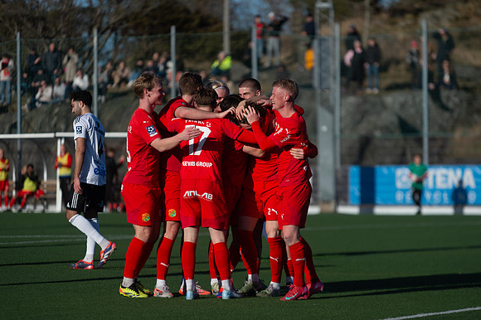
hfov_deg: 10.3
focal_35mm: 200
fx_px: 2671
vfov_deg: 6.9
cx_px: 240
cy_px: 160
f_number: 3.2
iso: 100
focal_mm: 200
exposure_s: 1/1600
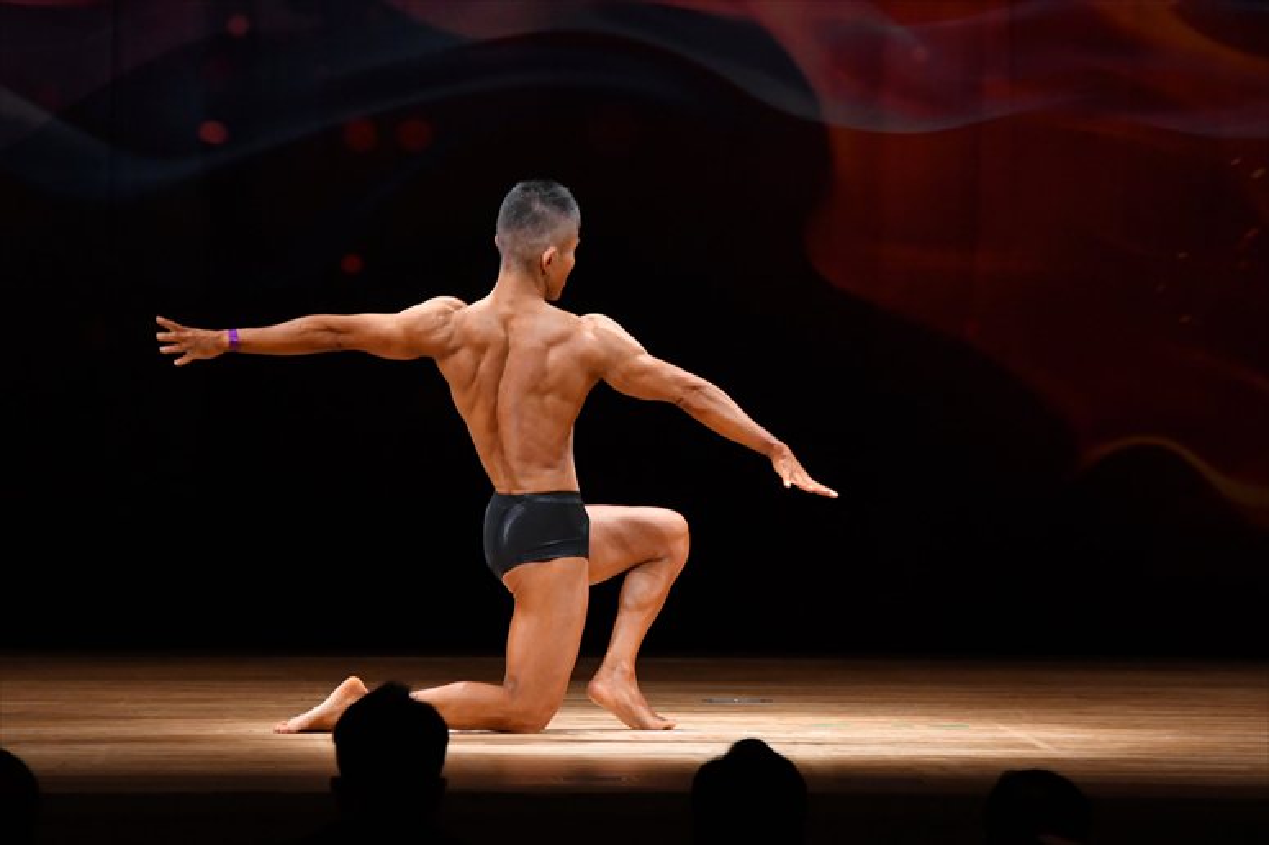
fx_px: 8456
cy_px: 422
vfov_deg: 5.7
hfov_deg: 8.6
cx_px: 634
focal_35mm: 240
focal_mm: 160
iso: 3200
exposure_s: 1/400
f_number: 5.6
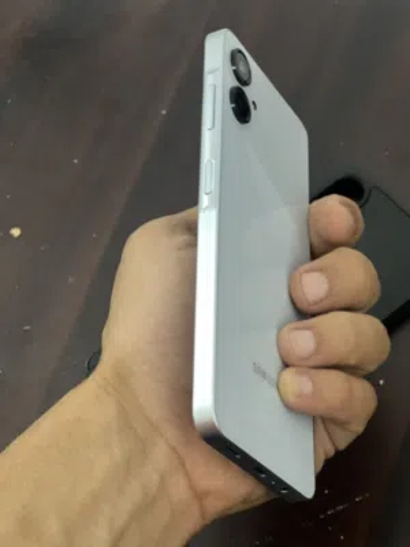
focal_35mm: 77
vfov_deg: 25.3
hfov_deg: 19.1
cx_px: 205
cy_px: 274
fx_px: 1216
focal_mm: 9
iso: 500
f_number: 2.8
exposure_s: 1/14
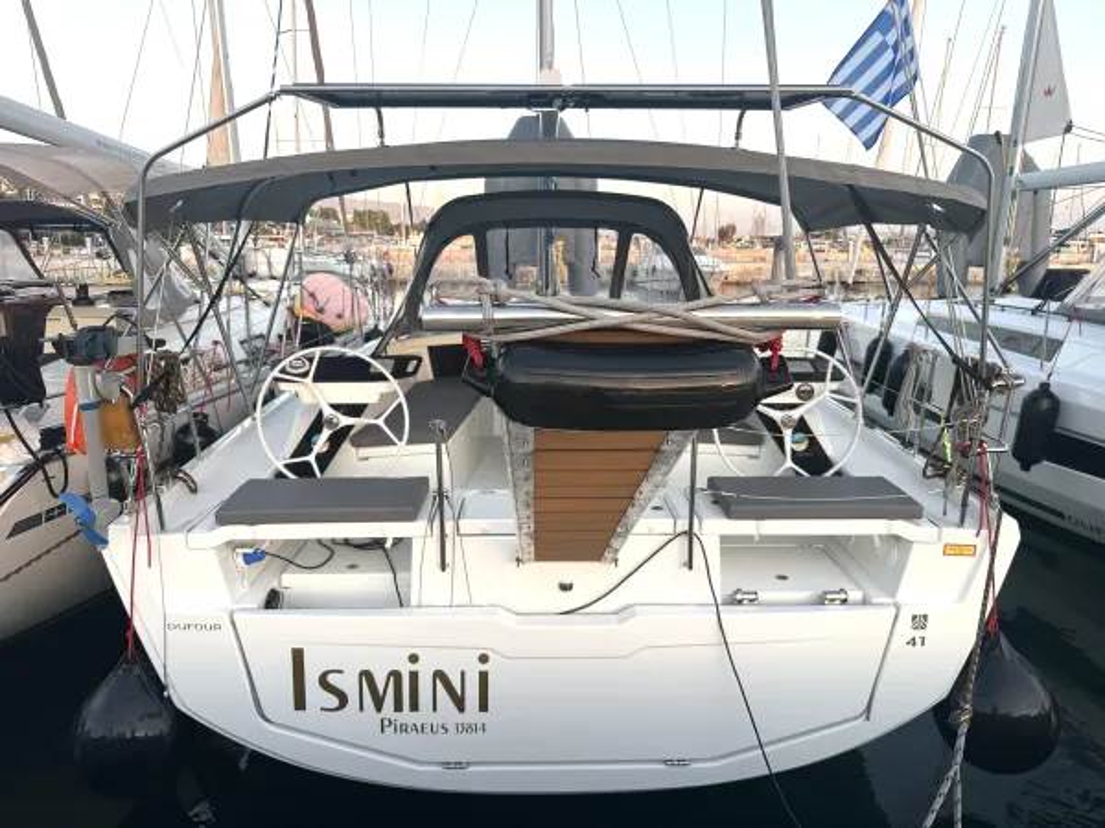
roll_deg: -0.3
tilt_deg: -12.6
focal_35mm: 24
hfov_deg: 71.6
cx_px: 552
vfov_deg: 56.8
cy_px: 414
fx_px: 766
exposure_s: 1/426
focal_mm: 6.86
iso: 80
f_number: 1.78
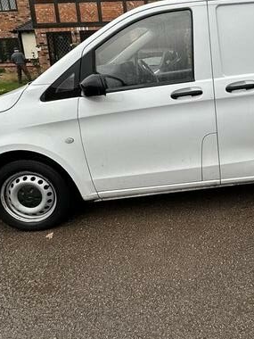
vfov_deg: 54.6
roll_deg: +2.5
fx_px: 323
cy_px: 122
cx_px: 232
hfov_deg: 39.6
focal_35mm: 33
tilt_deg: -11.9
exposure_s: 1/114
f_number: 2.2
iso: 40
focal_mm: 2.22
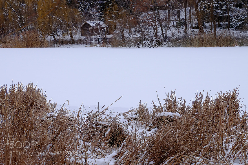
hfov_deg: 30.5
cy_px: 82
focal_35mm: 66
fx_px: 455
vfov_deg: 20.6
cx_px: 124
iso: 400
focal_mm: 43.9
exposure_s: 1/280
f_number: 8
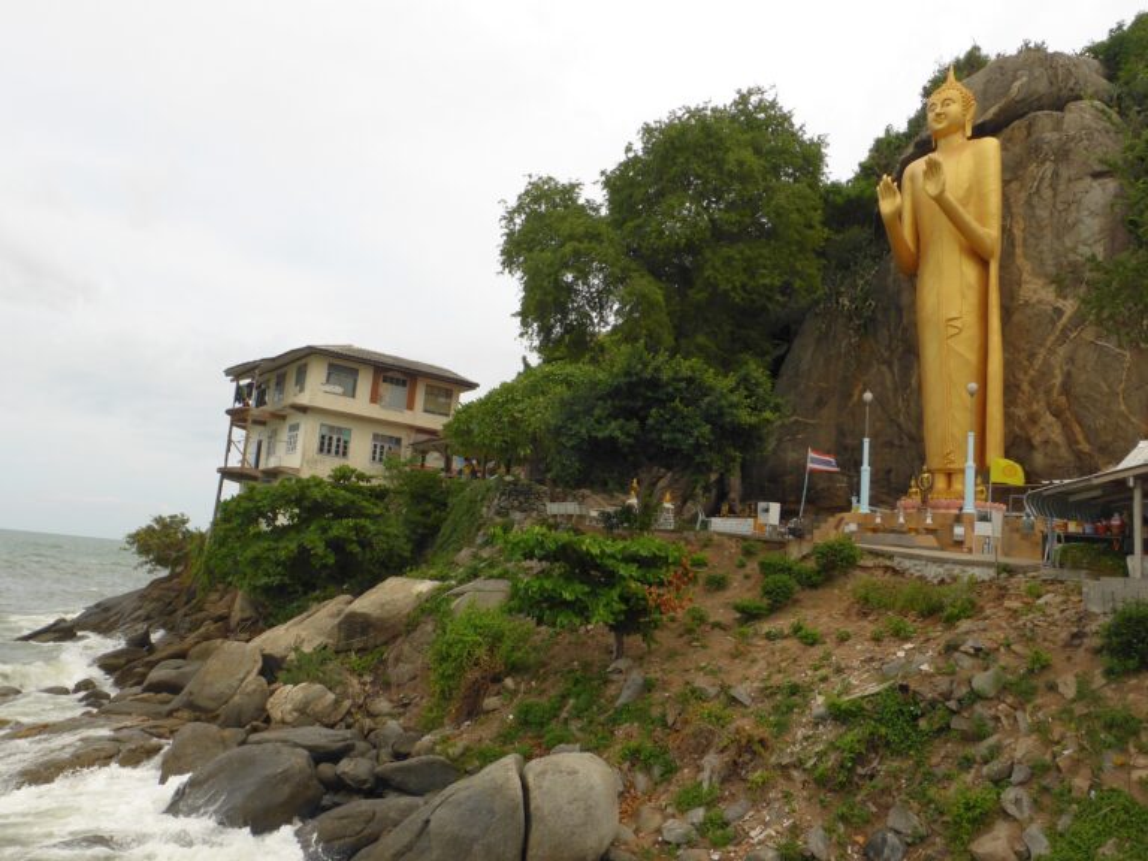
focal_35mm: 27
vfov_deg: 51.4
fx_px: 895
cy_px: 430
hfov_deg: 65.3
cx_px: 574
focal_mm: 4.8
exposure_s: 1/320
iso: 100
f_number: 6.3
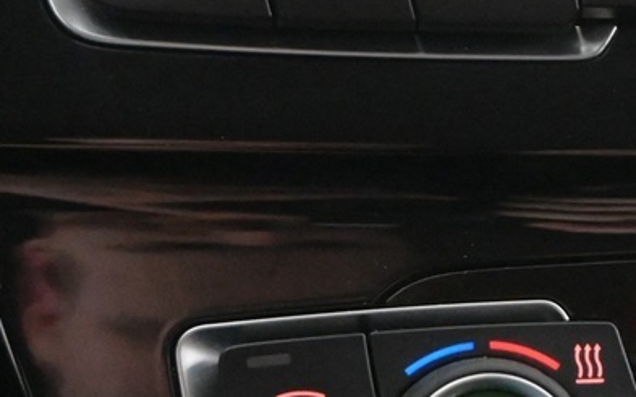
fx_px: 2513
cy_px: 190
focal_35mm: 145
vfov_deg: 9.0
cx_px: 897
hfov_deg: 13.7
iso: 6400
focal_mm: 23
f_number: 4.2
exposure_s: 1/40
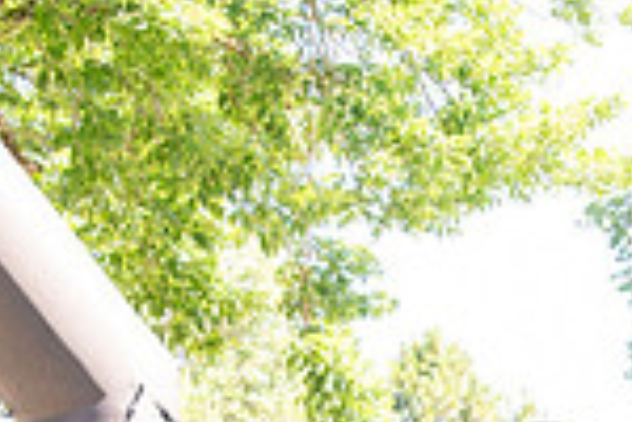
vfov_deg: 9.6
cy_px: 646
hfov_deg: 14.8
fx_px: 2440
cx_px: 341
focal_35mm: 139
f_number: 3.5
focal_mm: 24
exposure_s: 1/400
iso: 500
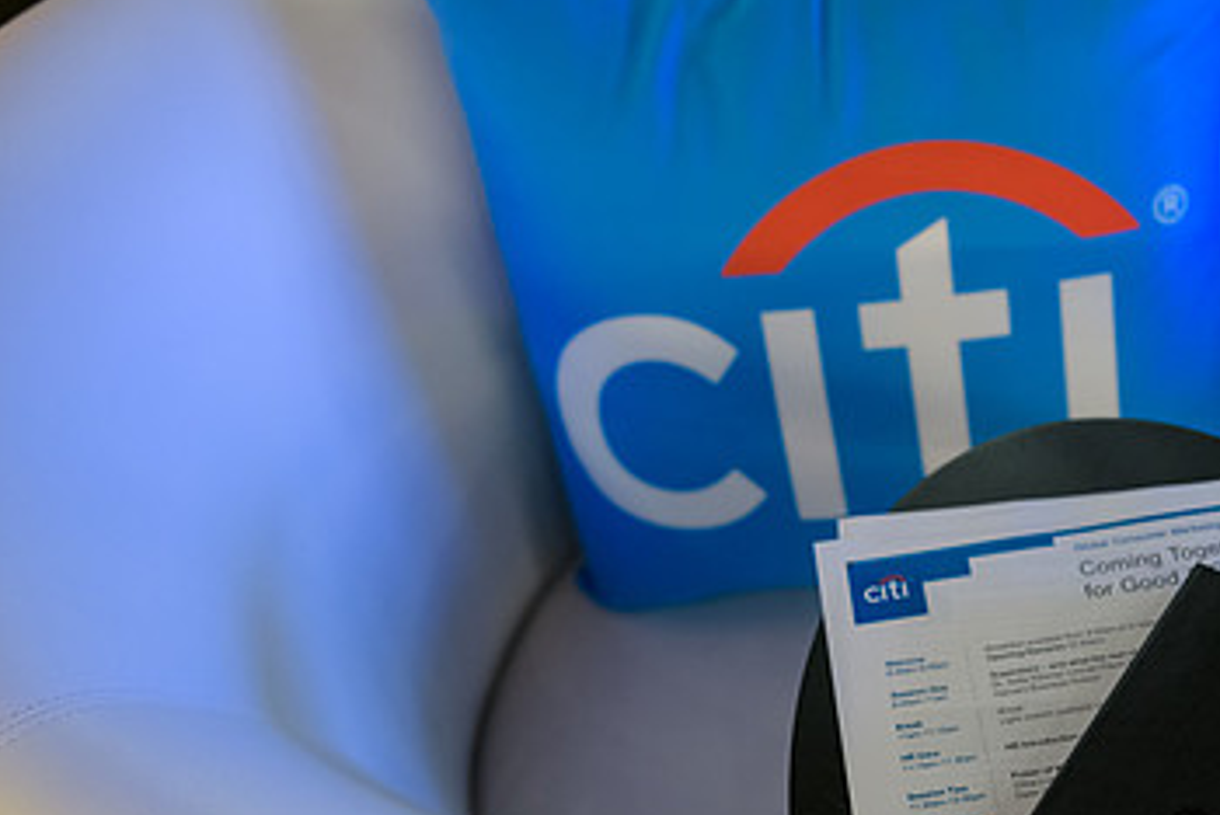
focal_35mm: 48
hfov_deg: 39.7
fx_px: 1628
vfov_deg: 27.9
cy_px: 562
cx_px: 948
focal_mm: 29
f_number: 3.2
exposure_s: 1/50
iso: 1250
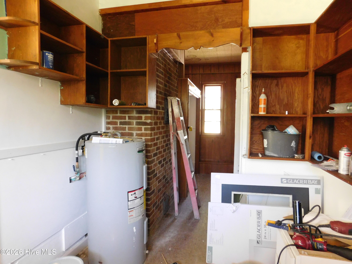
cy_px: 132
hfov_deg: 73.9
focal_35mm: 23
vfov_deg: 58.9
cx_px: 176
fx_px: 234
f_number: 3
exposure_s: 1/15
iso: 400
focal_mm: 4
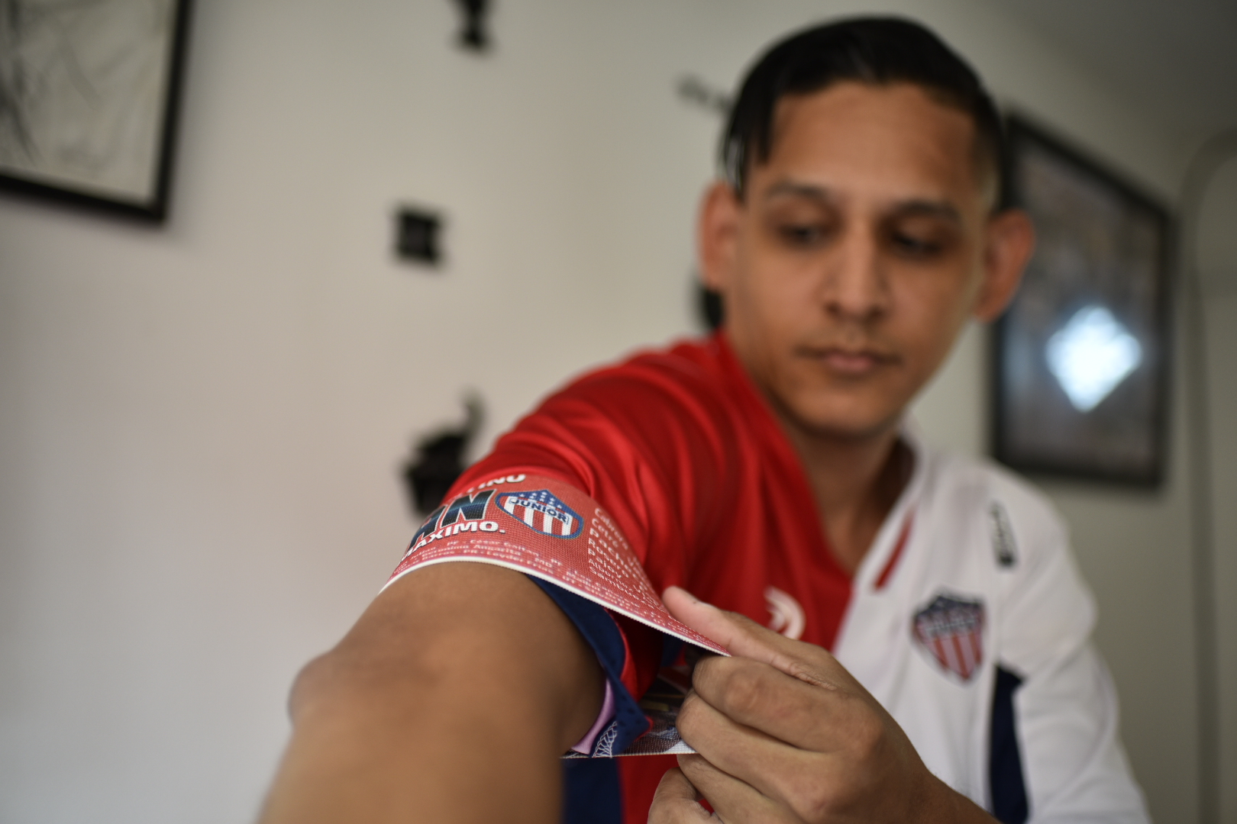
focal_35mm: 35
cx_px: 618
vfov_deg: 37.9
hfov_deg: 54.4
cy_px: 412
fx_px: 1203
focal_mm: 35
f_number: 1.8
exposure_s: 1/60
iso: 400
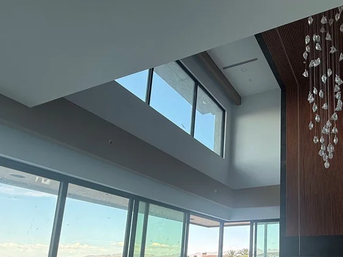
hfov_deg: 62.9
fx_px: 248
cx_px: 279
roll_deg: -0.3
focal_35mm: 25
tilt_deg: +9.3
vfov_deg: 50.2
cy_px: 220
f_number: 2.2
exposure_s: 1/177
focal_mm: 2.22
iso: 64
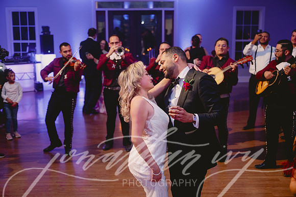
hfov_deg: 40.5
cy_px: 98
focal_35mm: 49
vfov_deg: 27.6
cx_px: 148
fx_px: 401
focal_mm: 46
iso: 500
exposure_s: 1/50
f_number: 2.8
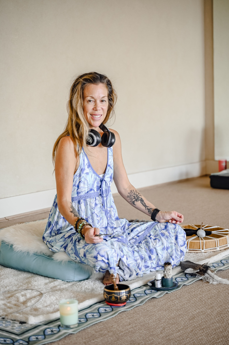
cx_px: 114
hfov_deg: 18.2
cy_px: 172
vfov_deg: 27.0
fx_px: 717
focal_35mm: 75
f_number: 2.8
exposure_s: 1/160
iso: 400
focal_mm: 75
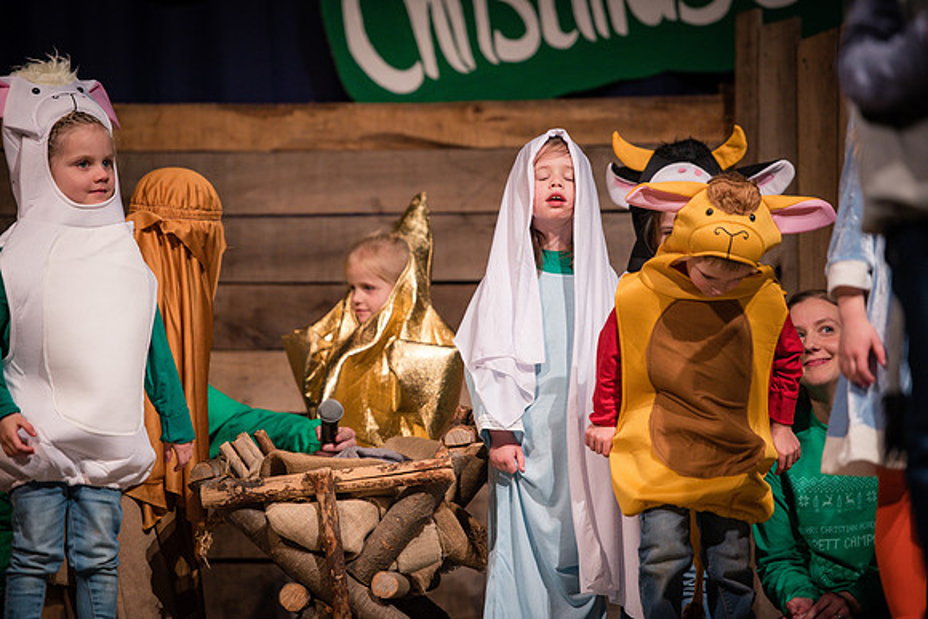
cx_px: 464
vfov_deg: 7.9
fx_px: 4512
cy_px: 310
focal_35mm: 175
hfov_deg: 11.7
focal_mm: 175
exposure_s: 1/400
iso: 1600
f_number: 2.8
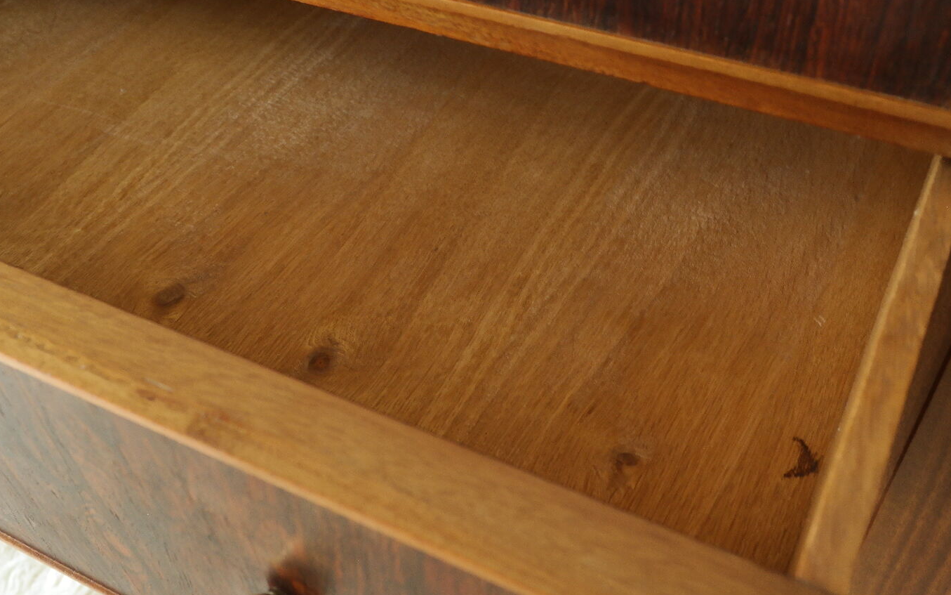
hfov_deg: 50.4
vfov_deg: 32.7
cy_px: 334
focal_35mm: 39
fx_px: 1011
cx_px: 455
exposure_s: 1/25
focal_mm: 20
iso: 800
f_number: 5.6
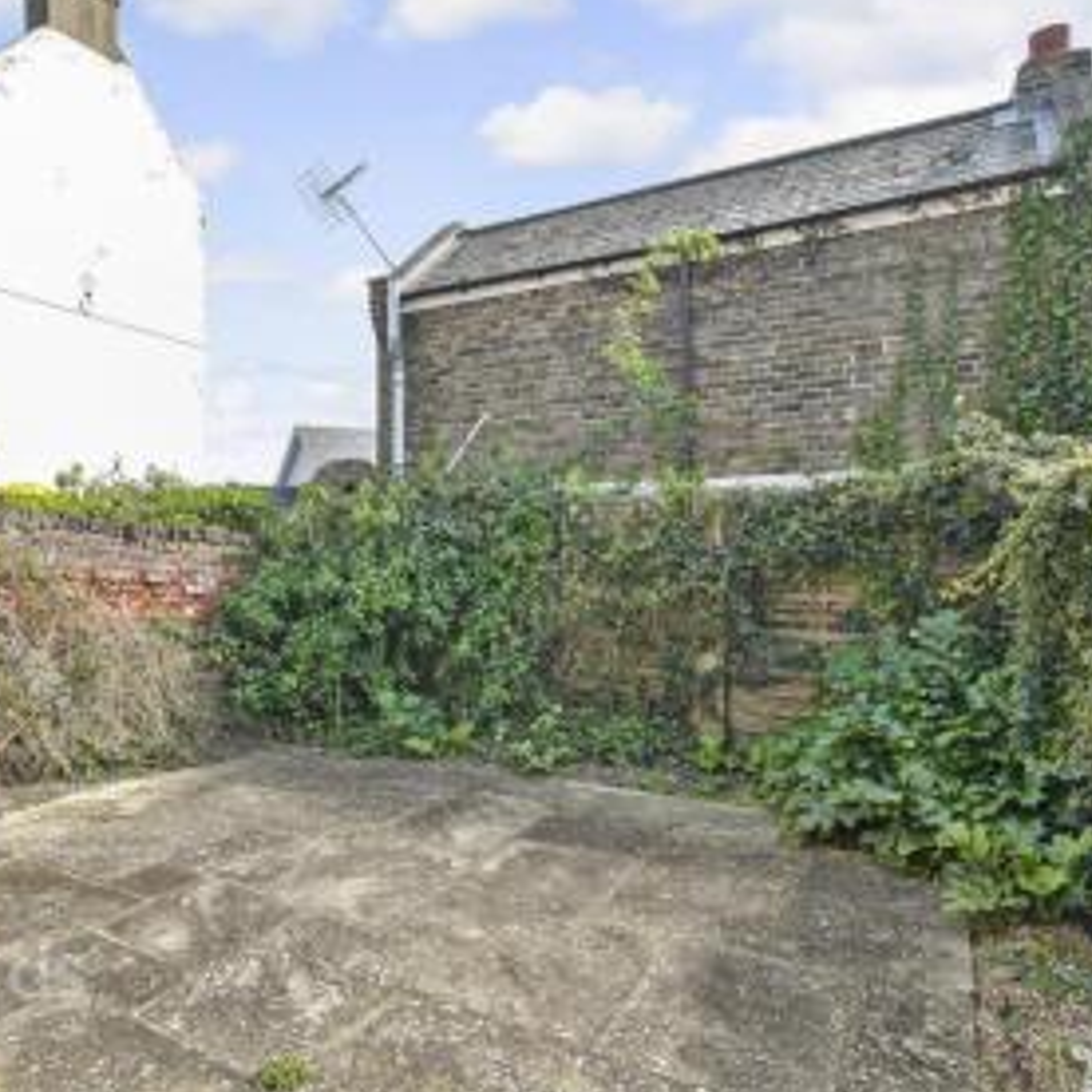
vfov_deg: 69.6
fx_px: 785
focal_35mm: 22
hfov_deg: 68.0
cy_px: 540
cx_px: 380
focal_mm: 10
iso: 160
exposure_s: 1/50
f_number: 8
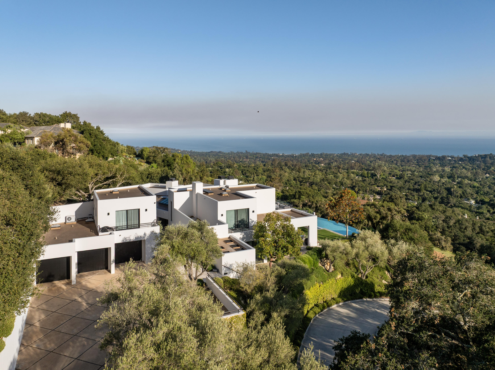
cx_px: 248
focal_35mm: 24
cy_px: 185
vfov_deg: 56.8
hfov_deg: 71.6
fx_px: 343
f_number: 2.8
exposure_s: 1/240
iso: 100
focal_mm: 12.29
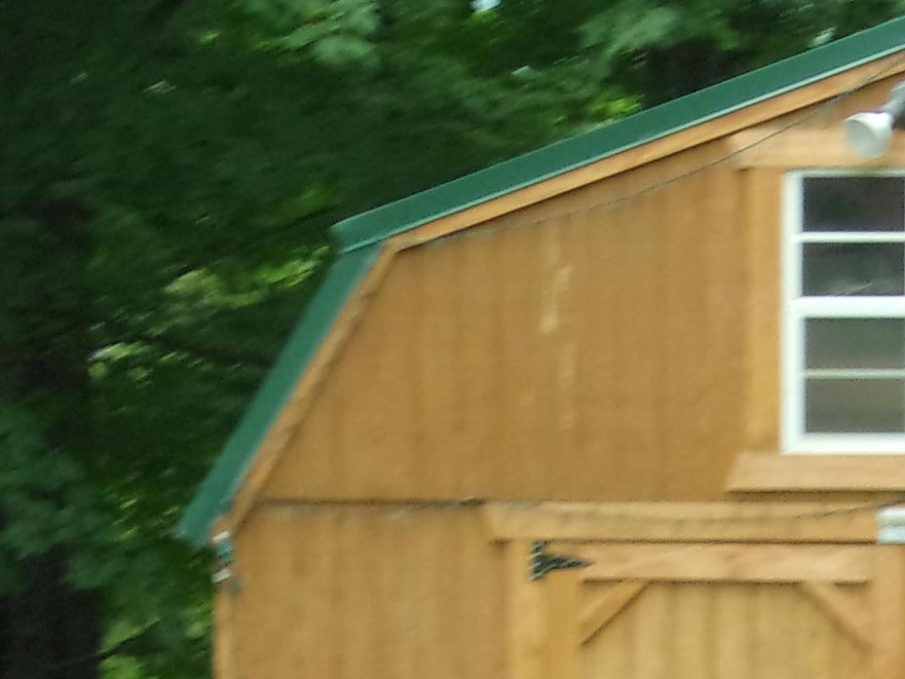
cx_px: 834
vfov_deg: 4.2
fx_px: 9335
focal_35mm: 357
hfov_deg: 5.5
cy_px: 912
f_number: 6.6
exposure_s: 1/60
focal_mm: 19.6
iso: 214
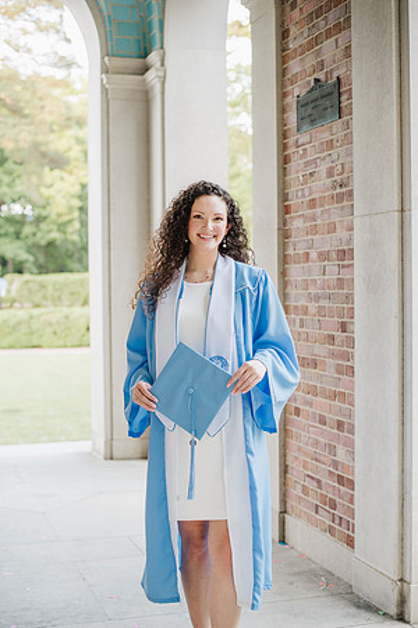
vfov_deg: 39.6
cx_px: 209
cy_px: 314
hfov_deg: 27.0
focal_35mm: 50
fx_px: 871
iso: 500
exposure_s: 1/125
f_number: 2.5
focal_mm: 50
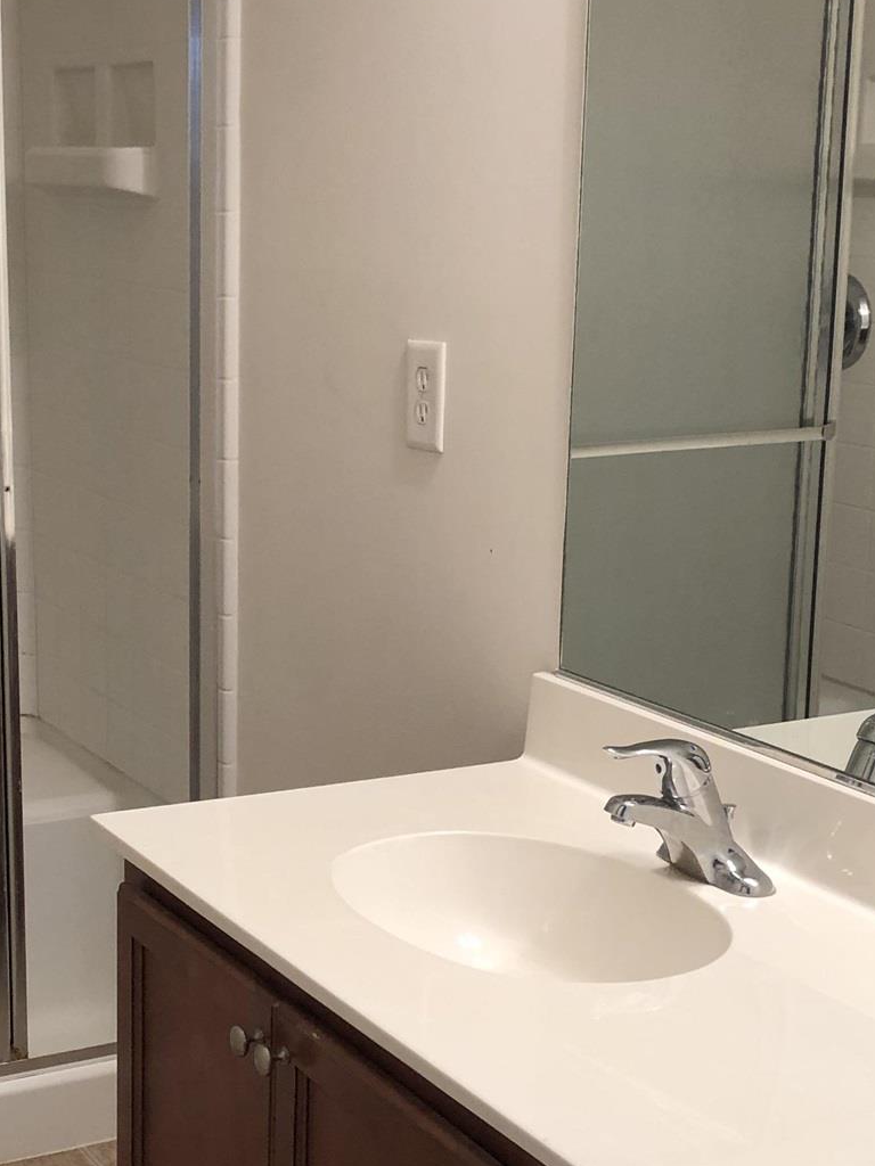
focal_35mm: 63
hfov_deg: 23.1
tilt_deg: -15.6
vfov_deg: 30.6
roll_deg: +1.0
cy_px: 750
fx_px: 2123
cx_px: 253
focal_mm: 3.99
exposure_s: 1/30
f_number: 1.8
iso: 32
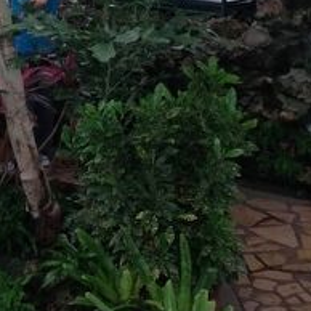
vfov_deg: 14.4
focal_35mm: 120
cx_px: -45
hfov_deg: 14.2
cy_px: 45
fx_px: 1220
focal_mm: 4.12
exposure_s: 1/60
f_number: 2.4
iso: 64
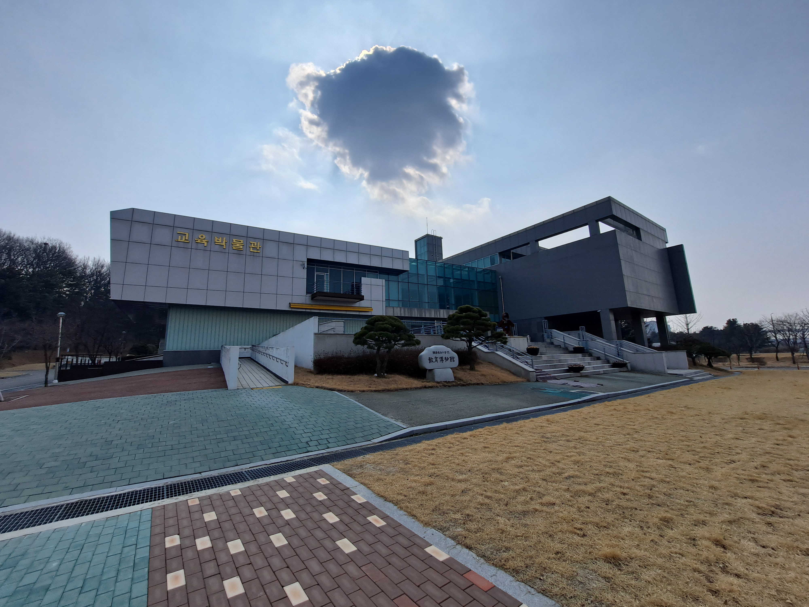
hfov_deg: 106.2
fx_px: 304
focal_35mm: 13
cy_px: 304
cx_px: 404
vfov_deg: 89.9
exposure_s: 1/4082
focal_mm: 1.74
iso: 40
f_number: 2.2
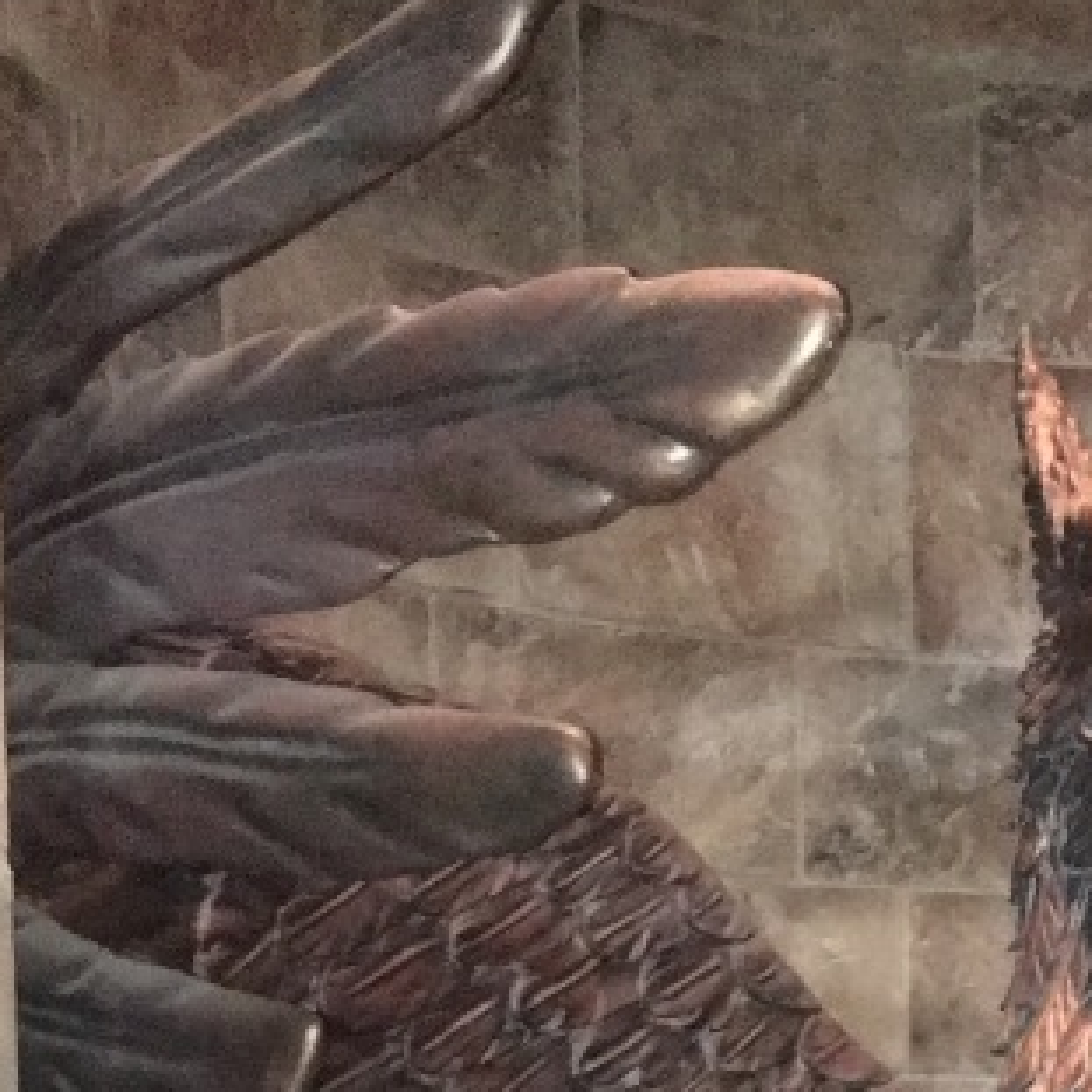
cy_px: 1629
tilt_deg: -4.9
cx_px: 1180
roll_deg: +1.0
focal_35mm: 88
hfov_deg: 19.0
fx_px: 3141
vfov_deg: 17.7
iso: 1250
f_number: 2.2
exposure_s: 1/16
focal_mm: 4.15
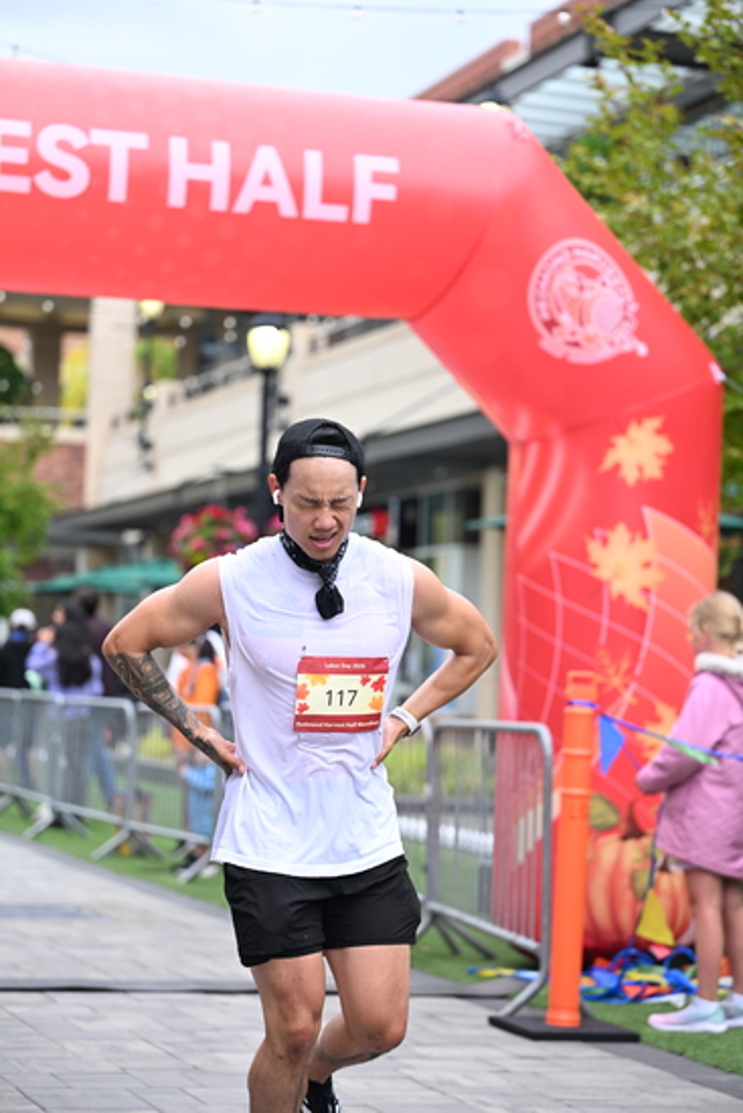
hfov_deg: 16.1
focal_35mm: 85
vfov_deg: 23.9
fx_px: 2630
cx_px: 372
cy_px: 556
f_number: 2.8
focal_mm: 85
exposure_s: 1/1600
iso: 640
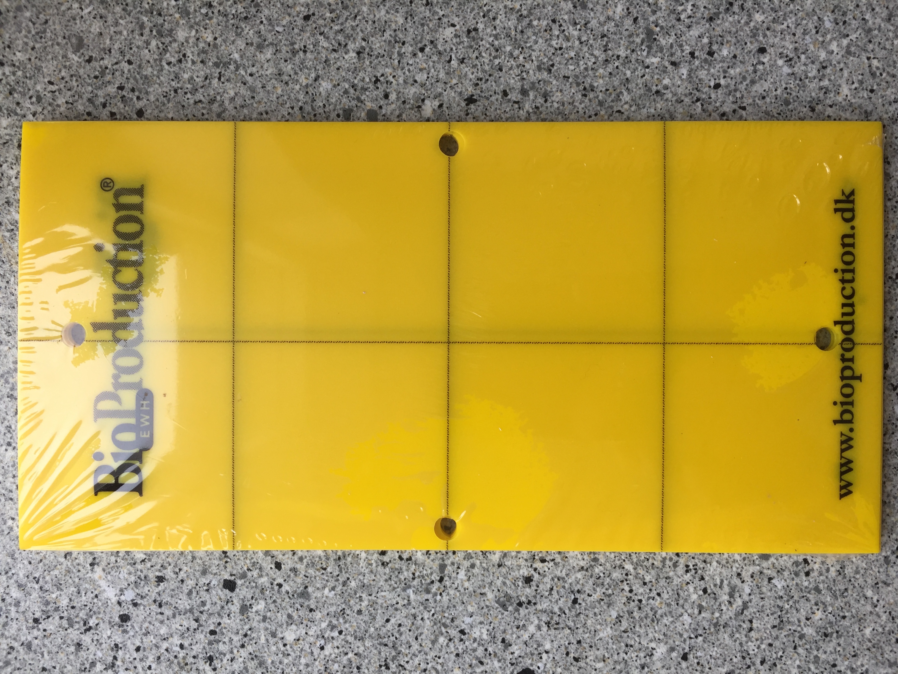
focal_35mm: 29
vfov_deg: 48.2
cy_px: 337
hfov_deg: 61.7
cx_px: 449
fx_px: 752
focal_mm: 4.15
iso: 40
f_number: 2.2
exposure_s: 1/100
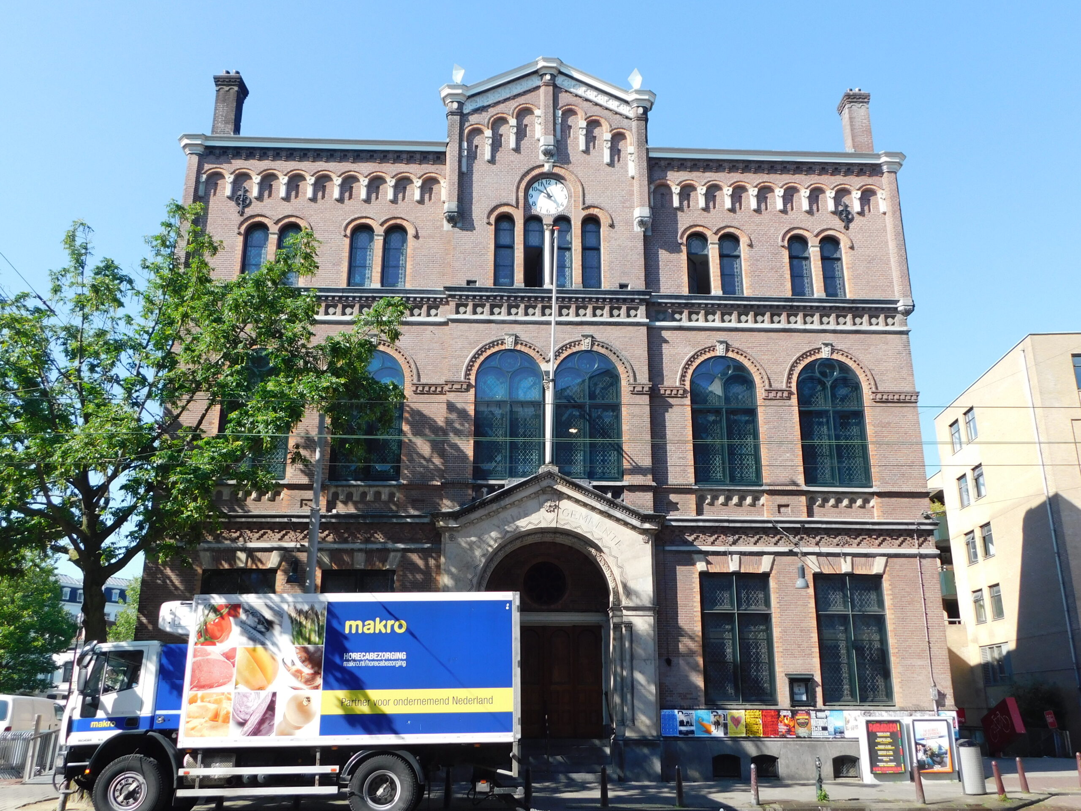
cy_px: 406
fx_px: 937
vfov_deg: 46.8
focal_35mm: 30
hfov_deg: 60.0
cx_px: 540
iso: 125
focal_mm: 5.3
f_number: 3.2
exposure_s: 1/500
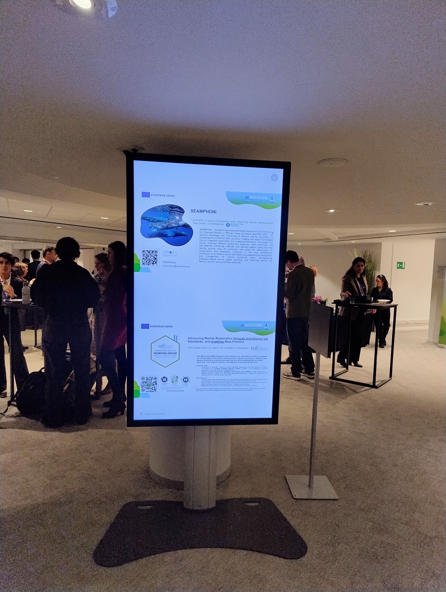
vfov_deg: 71.5
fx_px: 411
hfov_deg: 56.9
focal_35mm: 24
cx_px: 223
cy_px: 296
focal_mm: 5.56
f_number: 1.8
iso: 341
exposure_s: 1/100
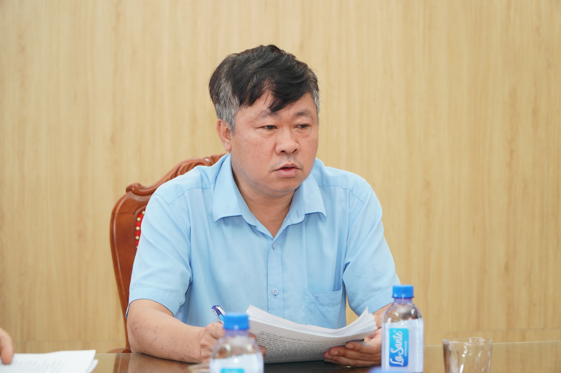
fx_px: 1401
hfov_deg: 22.6
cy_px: 186
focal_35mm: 90
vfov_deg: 15.2
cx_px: 280
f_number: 4
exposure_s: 1/100
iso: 500
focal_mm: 60
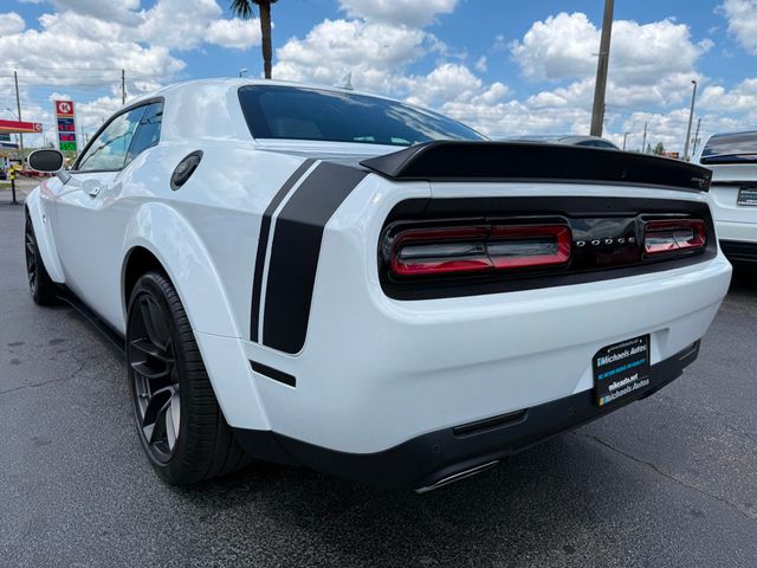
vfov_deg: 56.8
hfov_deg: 71.6
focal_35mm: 24
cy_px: 284
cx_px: 378
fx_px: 525
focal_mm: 6.76
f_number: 1.78
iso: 80
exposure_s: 1/5319
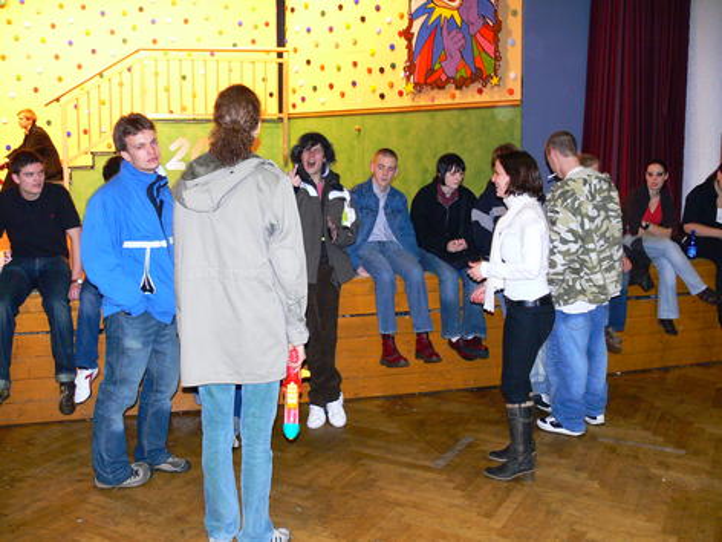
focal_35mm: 35
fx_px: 730
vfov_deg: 40.7
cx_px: 361
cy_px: 271
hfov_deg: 52.6
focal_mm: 7.4
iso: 200
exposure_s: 1/30
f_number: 2.8
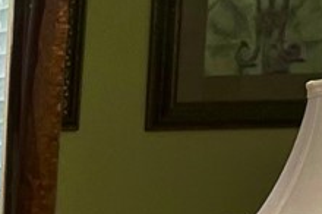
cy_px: 466
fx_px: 1759
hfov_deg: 8.9
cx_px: -587
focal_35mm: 197
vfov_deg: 6.7
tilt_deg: -7.7
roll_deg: +1.3
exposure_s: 1/60
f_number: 1.6
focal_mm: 4.2
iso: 64
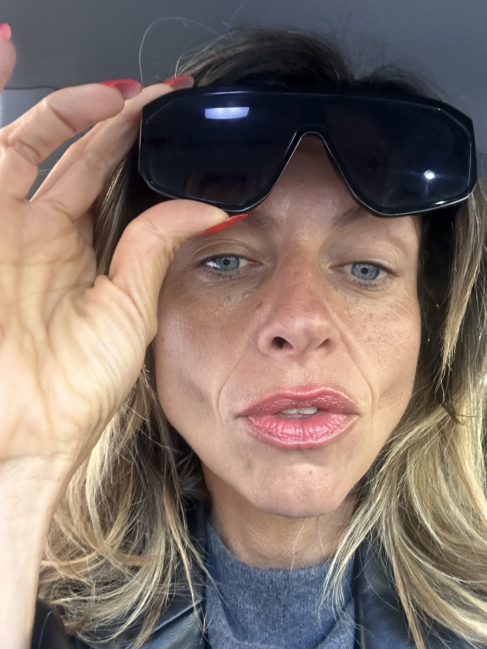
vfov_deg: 60.0
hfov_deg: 46.8
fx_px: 563
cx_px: 244
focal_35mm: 30
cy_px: 324
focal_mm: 2.69
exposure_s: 1/60
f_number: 1.9
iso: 320
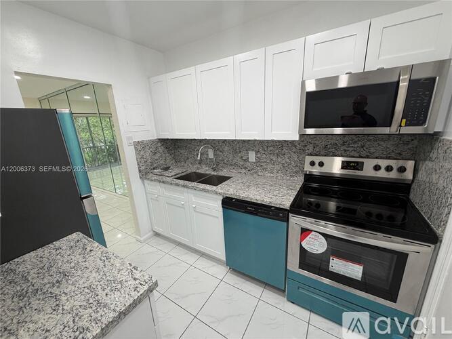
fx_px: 183
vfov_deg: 85.7
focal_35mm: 14
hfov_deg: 102.1
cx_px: 226
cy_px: 170
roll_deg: +3.2
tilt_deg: -13.7
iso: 160
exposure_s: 1/120
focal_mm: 2.22
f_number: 2.2
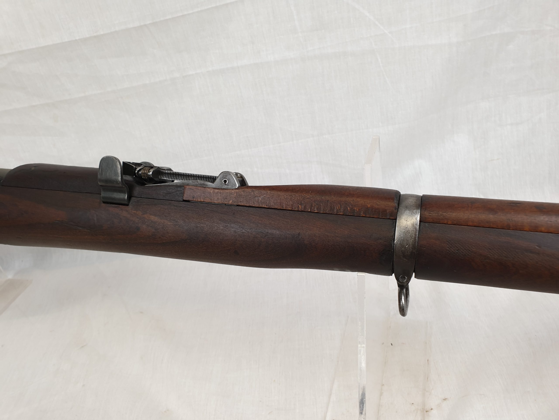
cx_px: 280
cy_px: 210
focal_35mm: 26
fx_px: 420
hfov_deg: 67.3
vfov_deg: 53.1
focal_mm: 4.3
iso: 64
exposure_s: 1/50
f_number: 2.4
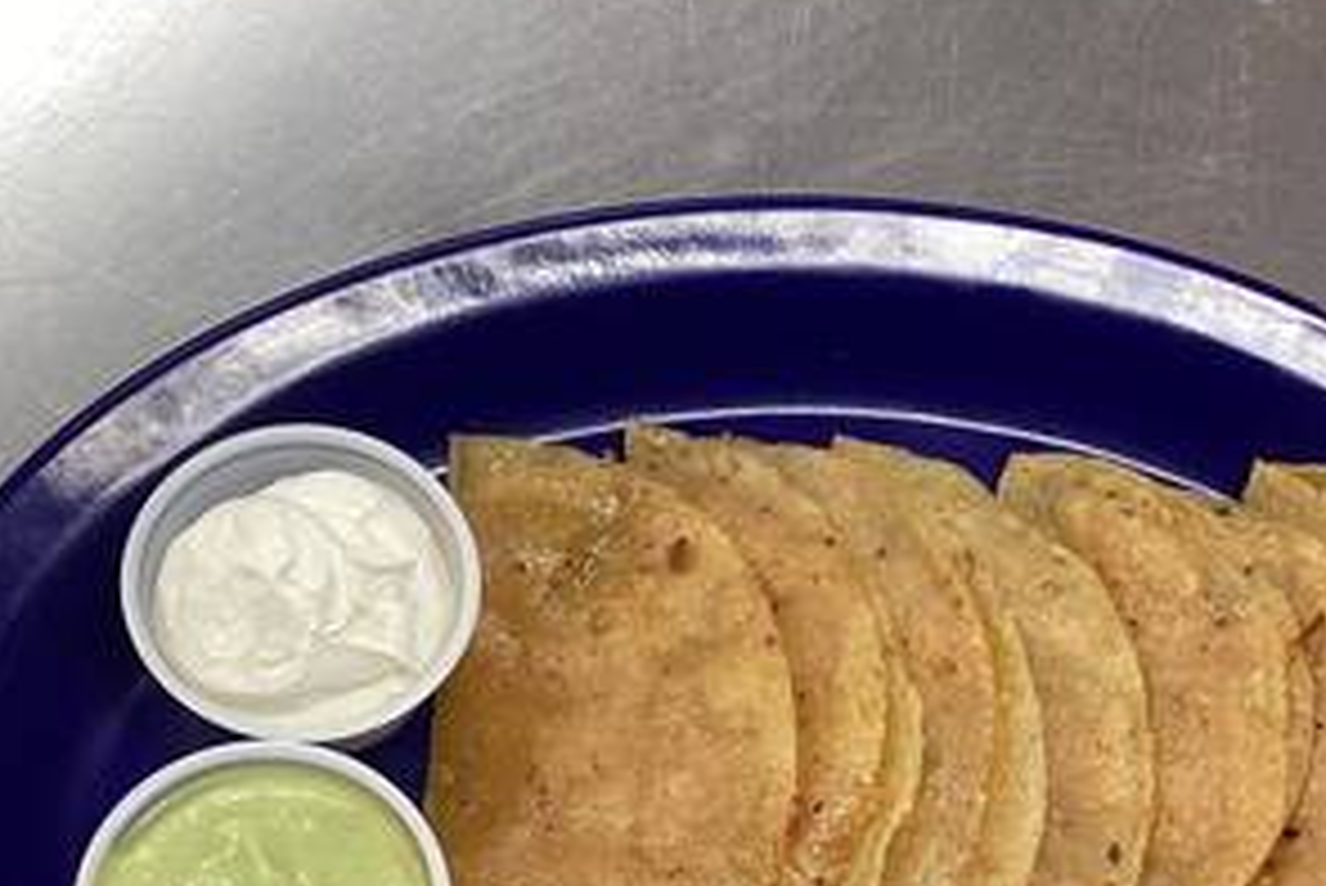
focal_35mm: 64
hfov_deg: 31.3
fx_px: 2358
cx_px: 800
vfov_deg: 20.5
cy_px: 926
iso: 50
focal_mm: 3.3
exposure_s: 1/60
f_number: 2.4
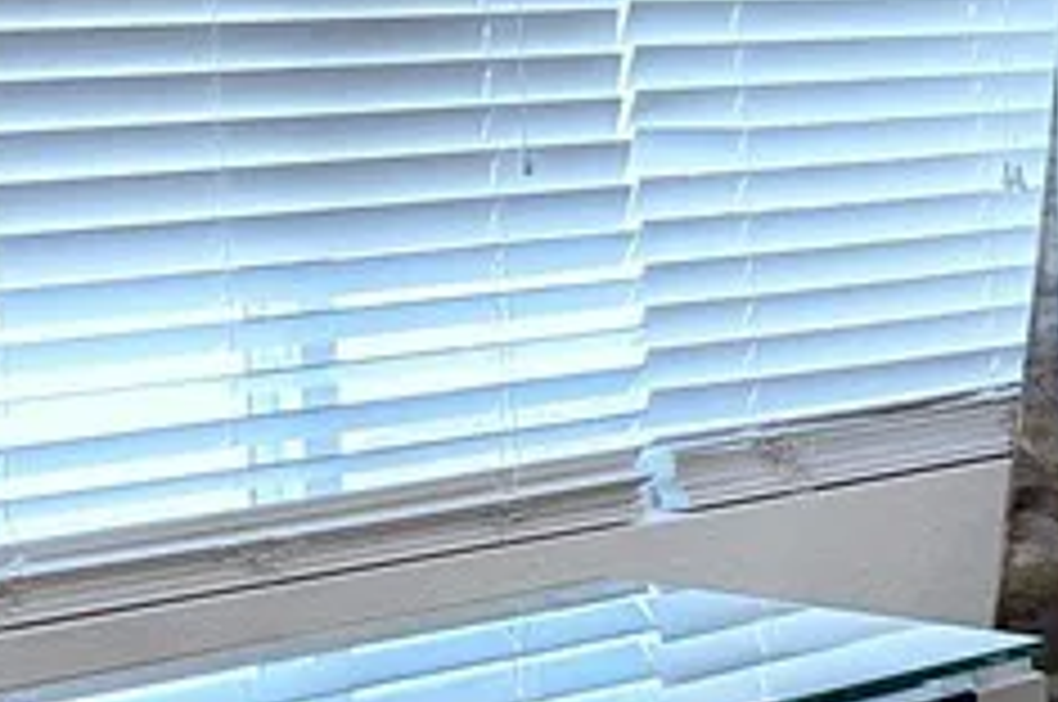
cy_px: 112
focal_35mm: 109
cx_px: 1985
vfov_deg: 12.5
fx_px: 3199
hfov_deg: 15.7
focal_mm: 6.86
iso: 125
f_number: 1.78
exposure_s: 1/120
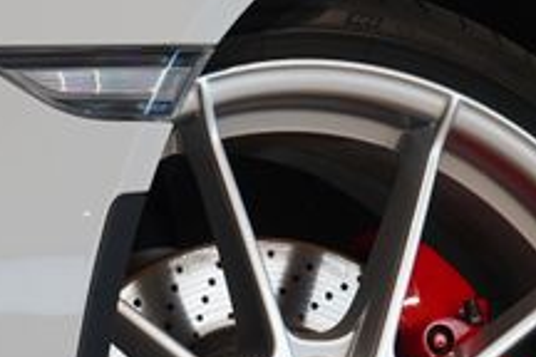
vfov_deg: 6.0
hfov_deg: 9.0
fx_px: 3394
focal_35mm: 228
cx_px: 62
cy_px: 289
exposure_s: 1/160
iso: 800
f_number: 4.5
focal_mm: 48
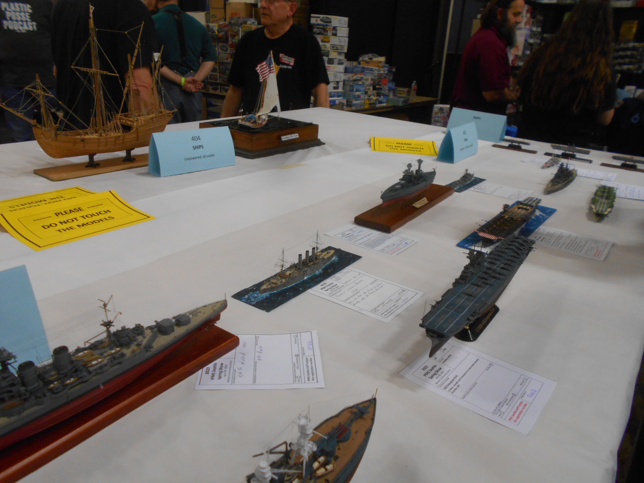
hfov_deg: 67.3
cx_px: 322
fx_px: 484
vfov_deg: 53.1
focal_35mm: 26
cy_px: 242
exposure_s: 1/30
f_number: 3.2
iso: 250
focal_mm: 4.6
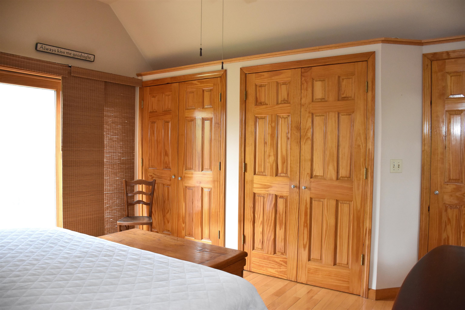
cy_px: 155
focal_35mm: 27
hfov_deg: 67.4
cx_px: 232
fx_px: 349
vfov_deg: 47.9
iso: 2200
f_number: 4
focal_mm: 18
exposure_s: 1/60
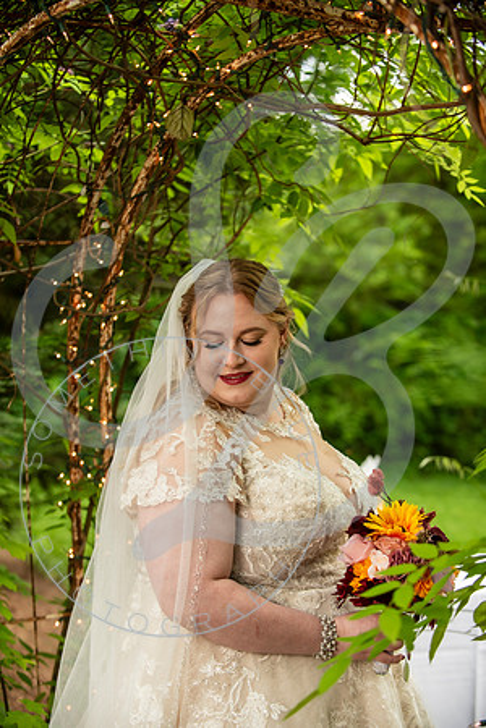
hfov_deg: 19.5
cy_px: 364
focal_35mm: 70
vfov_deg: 28.8
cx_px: 243
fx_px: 1417
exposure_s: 1/160
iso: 250
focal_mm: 70
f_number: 2.8
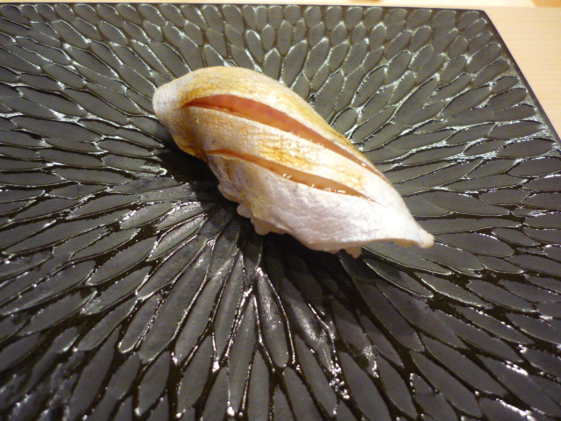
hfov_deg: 55.4
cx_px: 280
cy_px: 210
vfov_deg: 42.9
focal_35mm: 33
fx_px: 535
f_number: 2.8
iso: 400
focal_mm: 5.5
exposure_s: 1/15
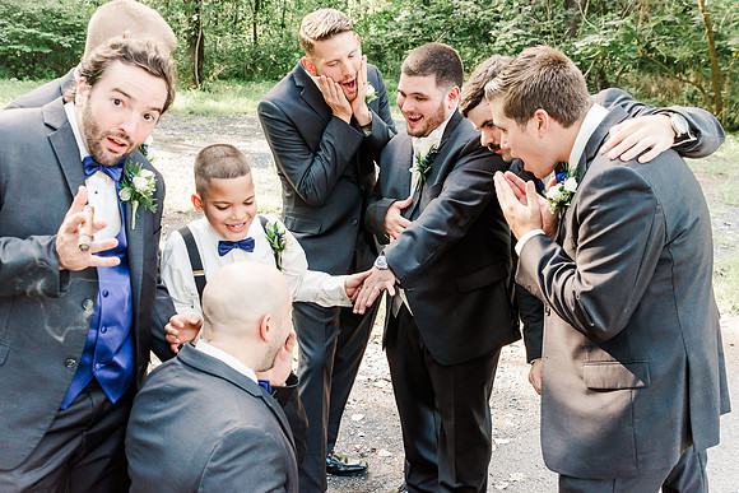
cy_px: 246
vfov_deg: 36.9
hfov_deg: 53.1
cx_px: 370
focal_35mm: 36
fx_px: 739
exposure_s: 1/200
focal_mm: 24
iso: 640
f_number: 4.5
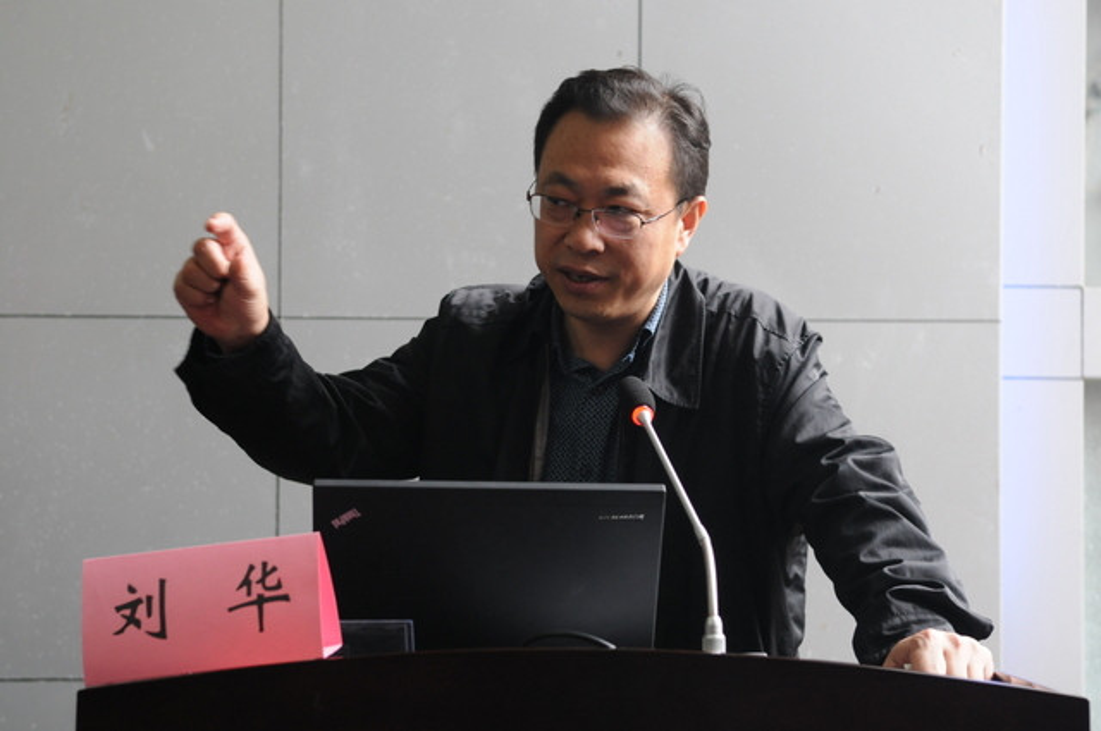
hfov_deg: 26.0
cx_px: 550
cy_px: 366
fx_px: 2382
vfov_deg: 17.4
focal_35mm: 78
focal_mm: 52
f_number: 4.5
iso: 800
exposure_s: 1/60
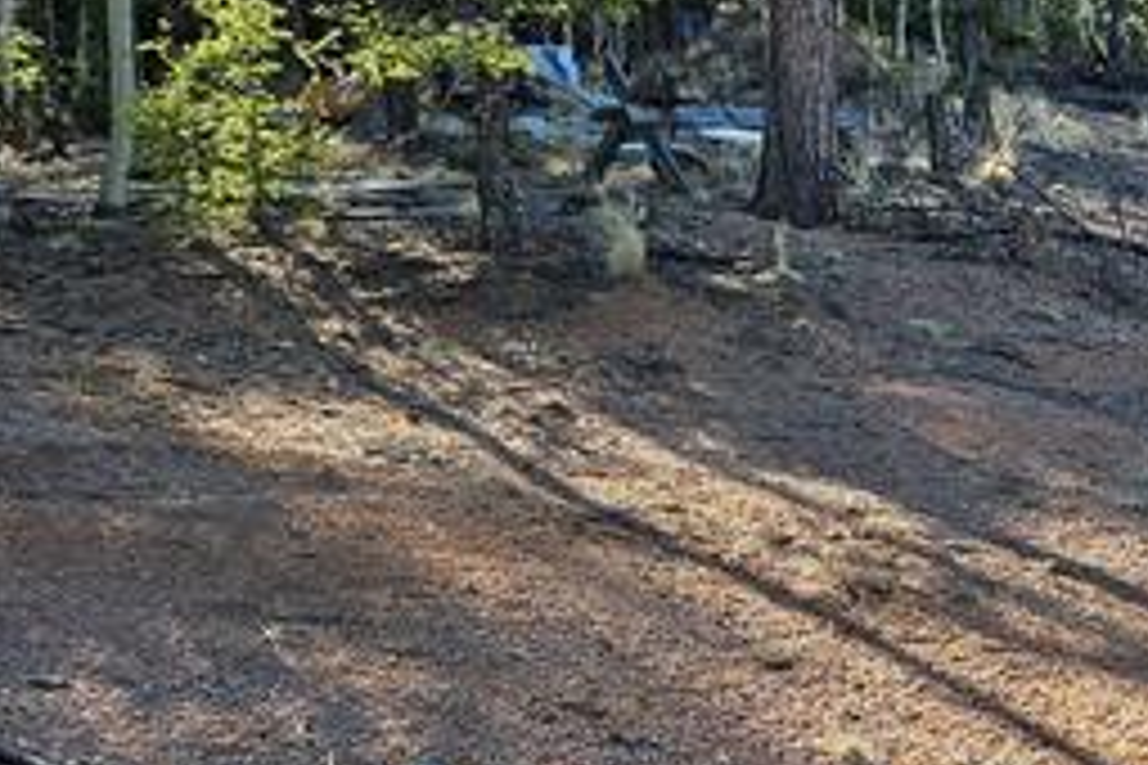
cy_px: 466
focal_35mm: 60
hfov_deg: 30.7
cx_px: 1180
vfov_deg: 22.6
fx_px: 1913
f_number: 1.8
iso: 25
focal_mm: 5.4
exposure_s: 1/400
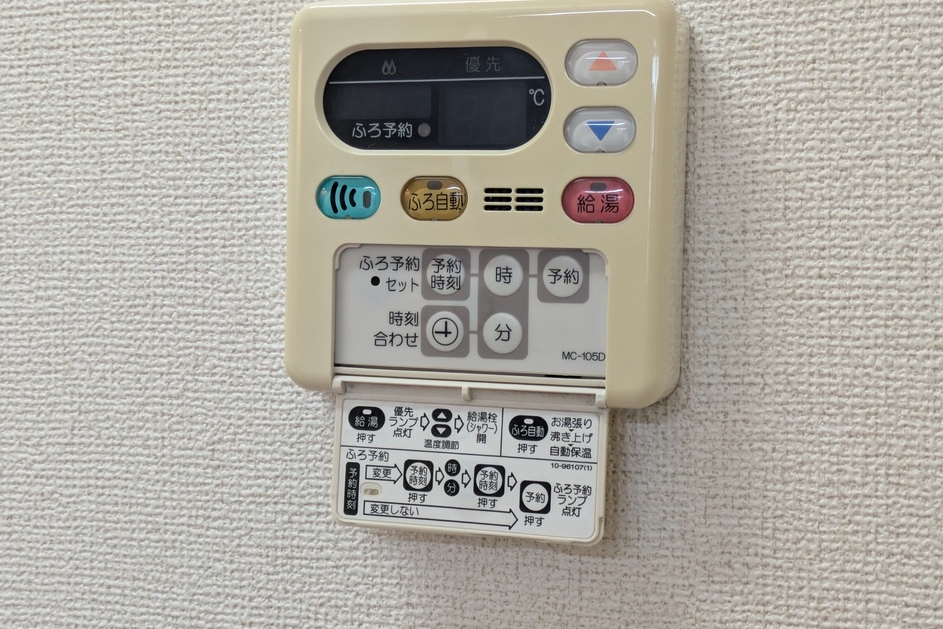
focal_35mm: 54
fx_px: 1415
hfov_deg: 36.9
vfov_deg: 25.1
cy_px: 281
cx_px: 471
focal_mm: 5.43
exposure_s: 1/60
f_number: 1.89
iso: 257
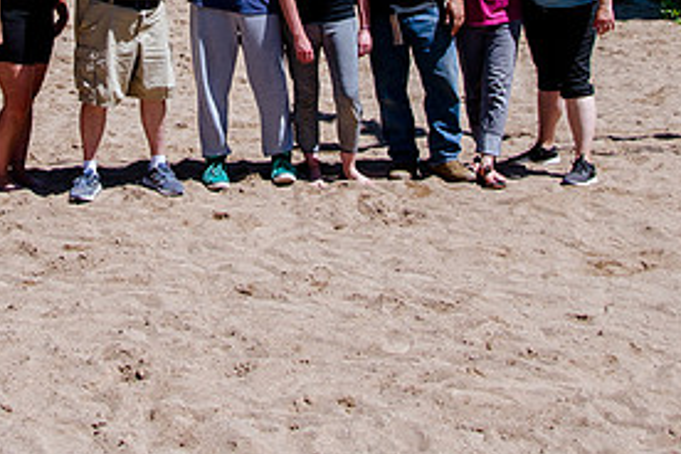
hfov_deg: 21.2
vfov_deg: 13.7
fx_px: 1816
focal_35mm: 96
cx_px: 233
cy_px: -124
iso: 160
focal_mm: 24
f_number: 6.3
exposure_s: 1/800
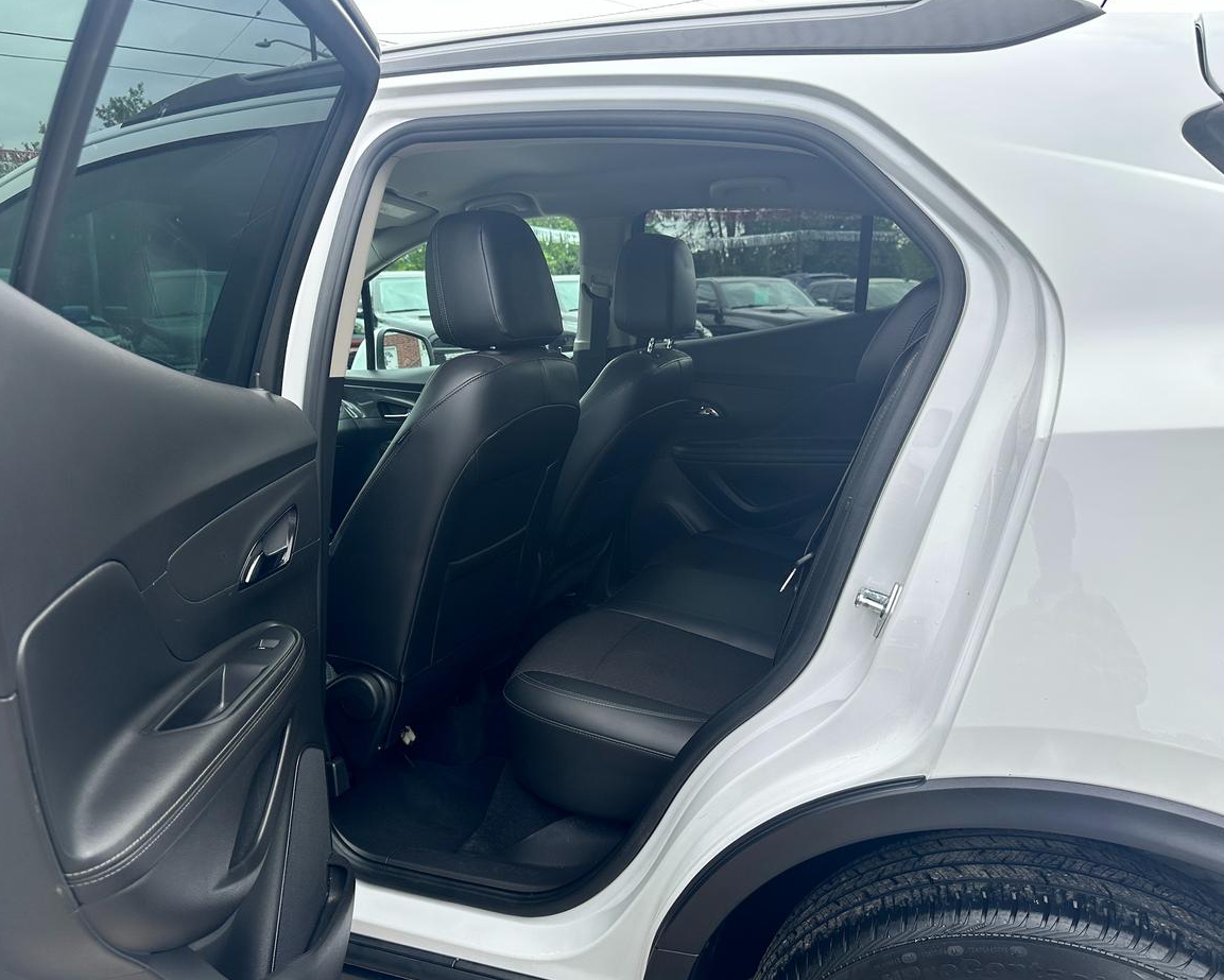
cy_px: 504
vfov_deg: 54.9
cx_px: 573
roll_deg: +0.2
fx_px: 942
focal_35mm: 26
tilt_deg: -10.2
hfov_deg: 66.0
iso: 80
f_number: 1.78
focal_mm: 6.86
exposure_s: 1/989
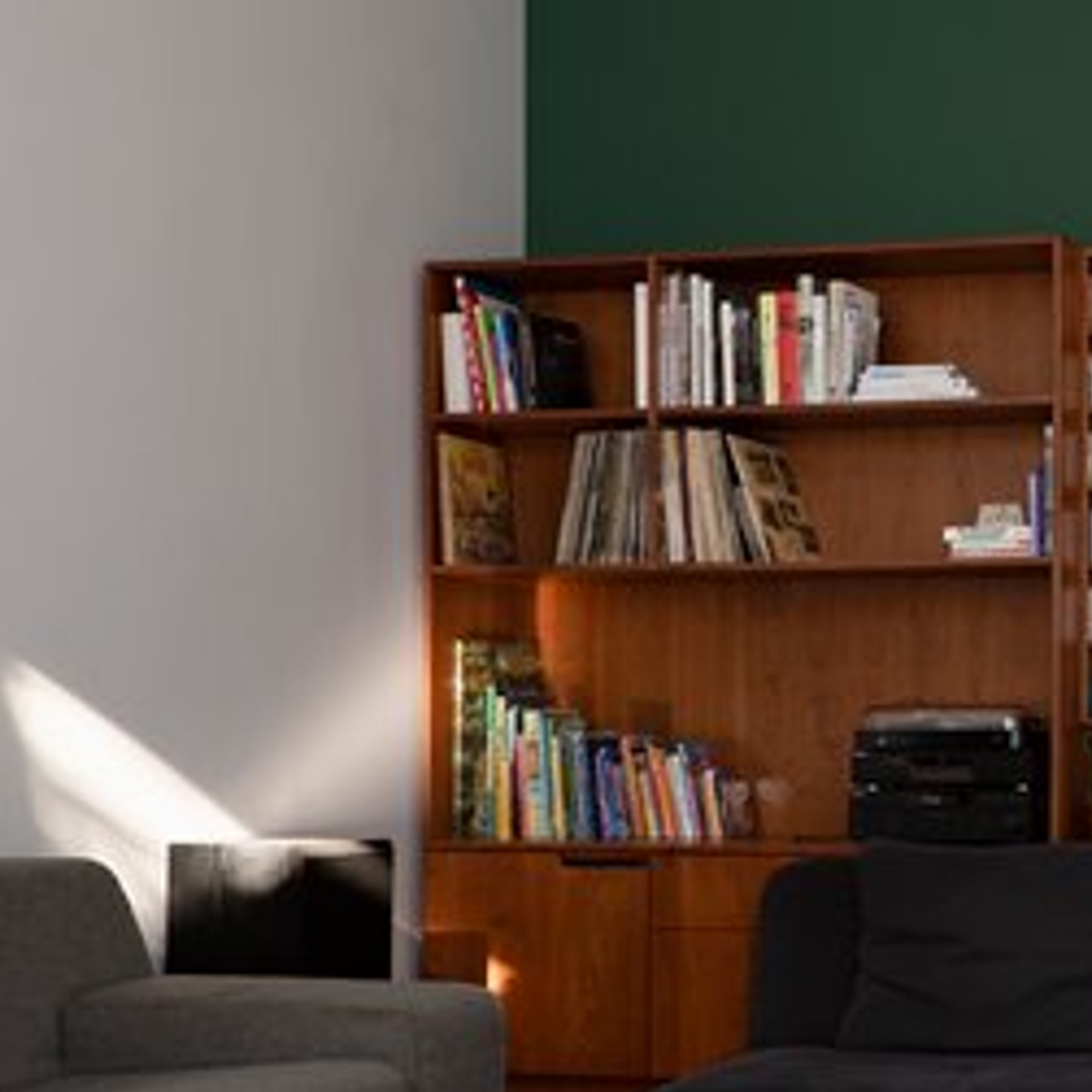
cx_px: 1149
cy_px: 605
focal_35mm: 65
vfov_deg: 26.5
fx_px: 2320
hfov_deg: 24.9
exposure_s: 1/10
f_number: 5.6
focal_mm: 24
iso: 320
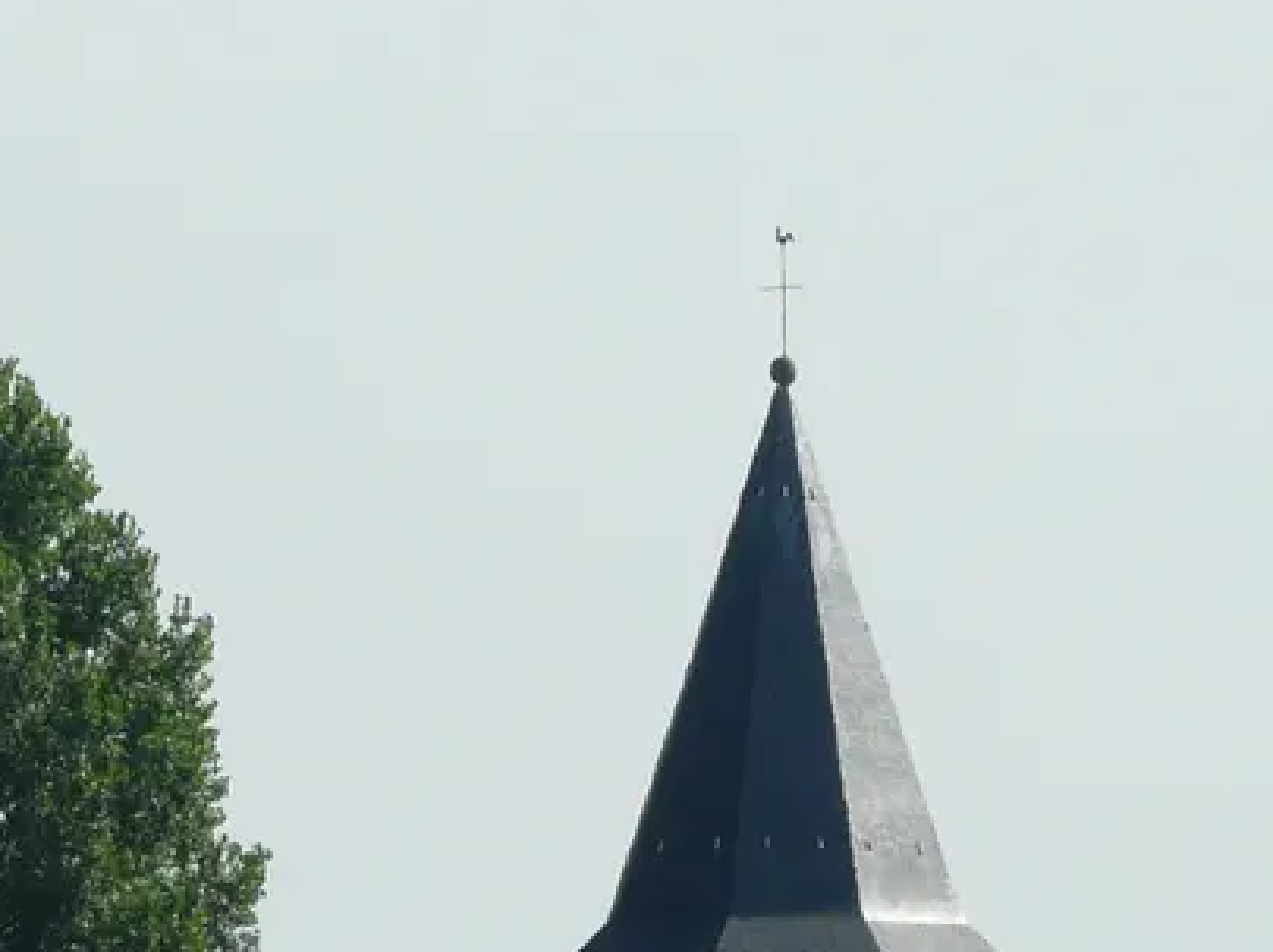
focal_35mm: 740
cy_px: 834
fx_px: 27189
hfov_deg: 2.7
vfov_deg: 2.0
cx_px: 85
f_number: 6.3
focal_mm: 38.4
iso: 100
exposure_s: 1/400
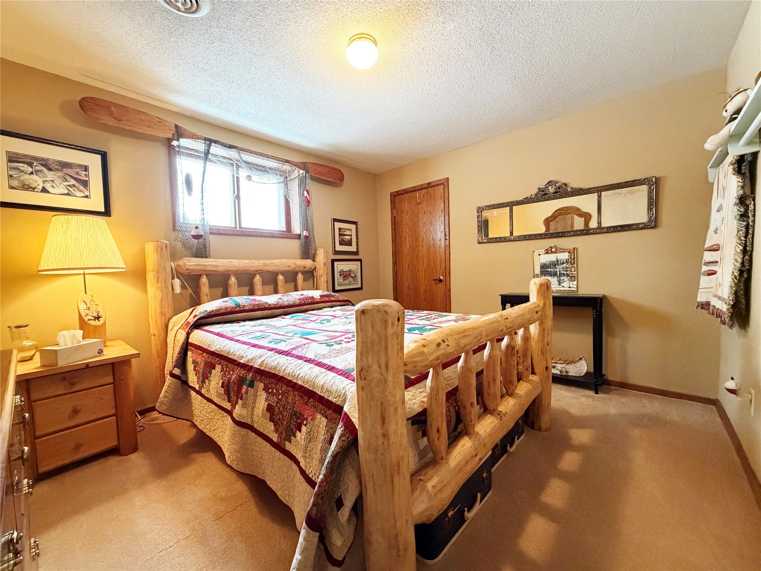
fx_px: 308
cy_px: 286
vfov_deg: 85.7
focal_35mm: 14
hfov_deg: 102.1
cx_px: 380
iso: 640
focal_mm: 2.22
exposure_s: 1/60
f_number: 2.2
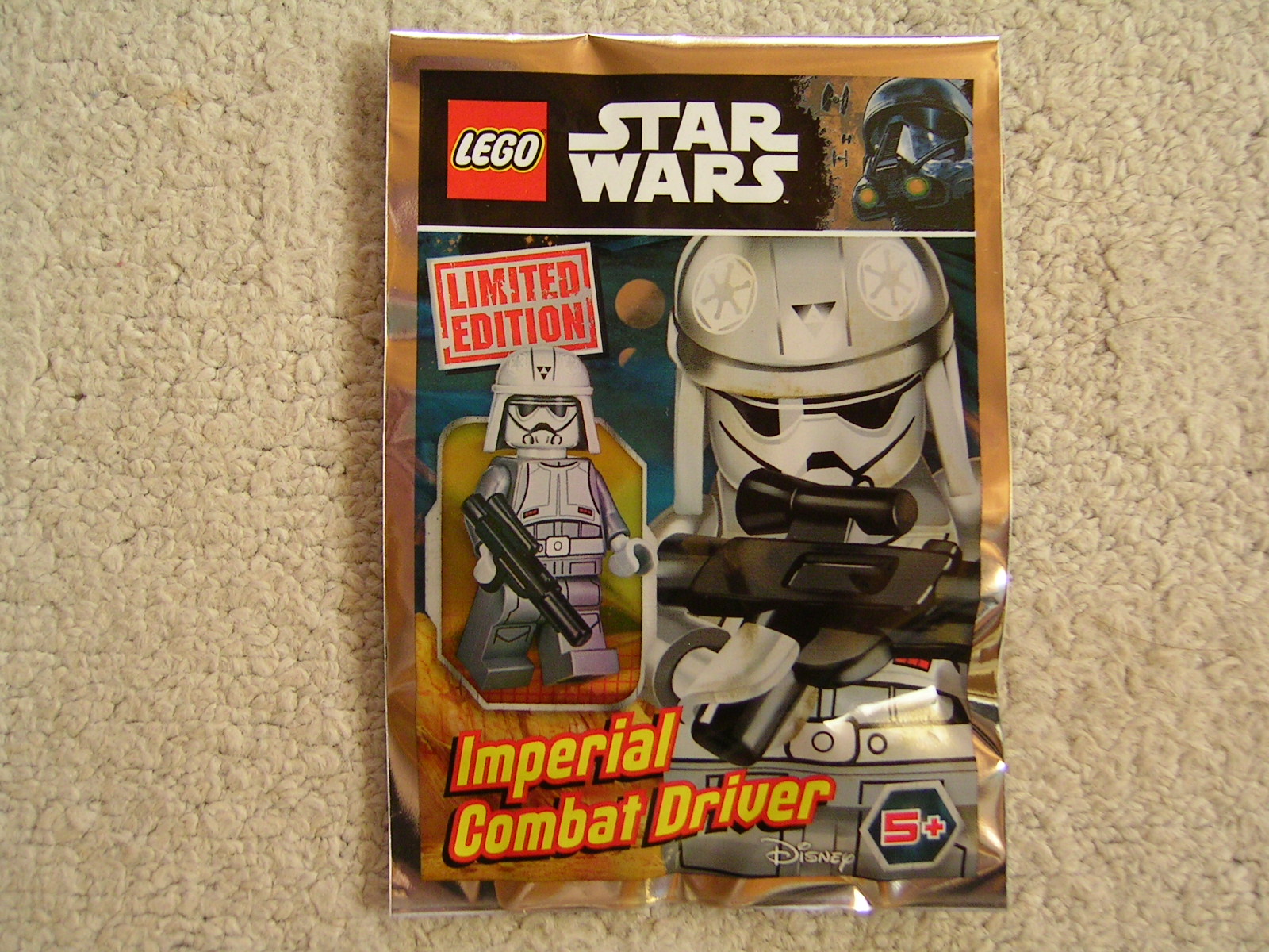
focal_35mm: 36
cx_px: 634
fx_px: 1320
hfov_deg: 51.4
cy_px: 476
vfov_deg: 39.7
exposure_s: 1/42.8
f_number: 2.8
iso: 100
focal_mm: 5.6
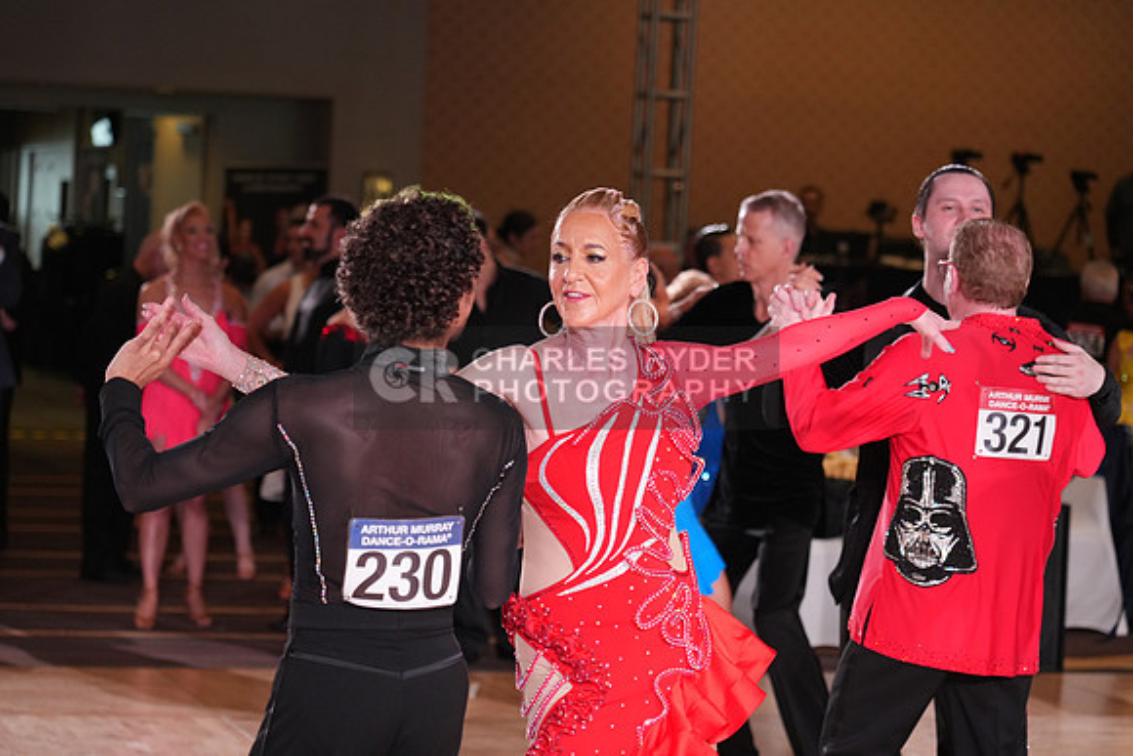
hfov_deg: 19.5
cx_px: 566
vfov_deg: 13.0
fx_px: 3305
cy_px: 378
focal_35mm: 105
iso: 2500
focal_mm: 105
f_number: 4
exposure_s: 1/400
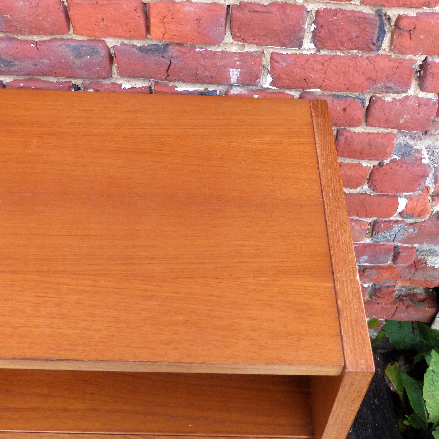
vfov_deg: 44.9
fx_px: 531
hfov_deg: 44.8
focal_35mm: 37
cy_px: 220
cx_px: 249
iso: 400
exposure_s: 1/25
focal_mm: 5.4
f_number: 2.8
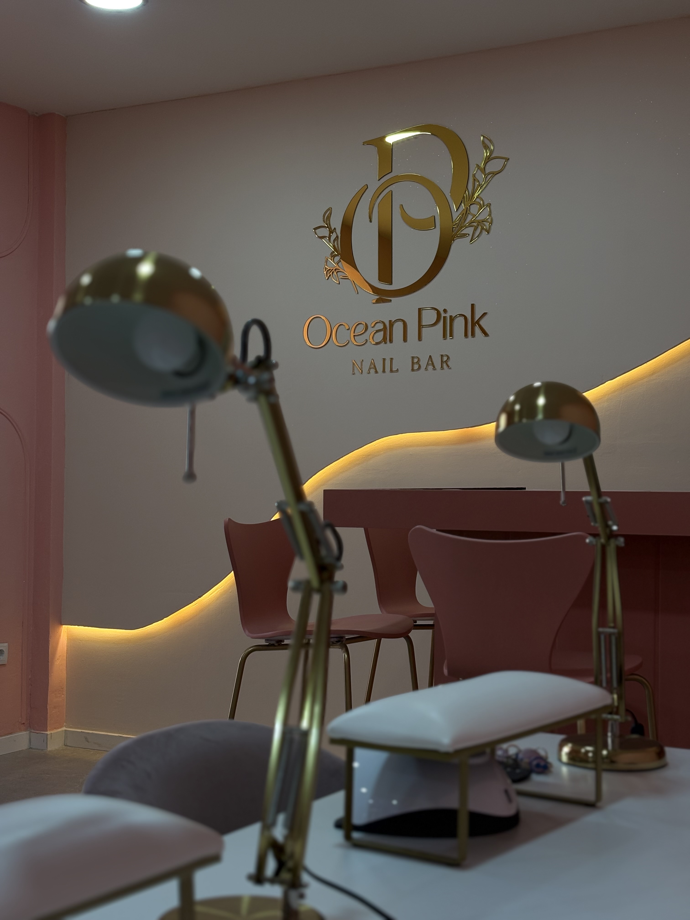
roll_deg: -1.4
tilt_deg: +1.3
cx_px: 345
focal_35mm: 52
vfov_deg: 36.8
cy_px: 460
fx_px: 1382
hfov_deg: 28.0
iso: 25
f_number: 1.6
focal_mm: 5.96
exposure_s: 1/134
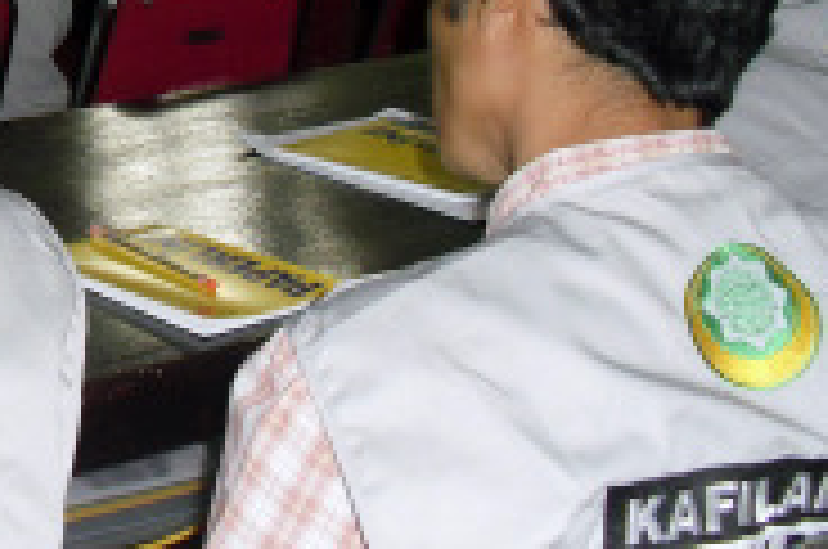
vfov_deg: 13.0
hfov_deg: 18.8
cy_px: -119
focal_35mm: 102
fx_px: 2342
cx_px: -198
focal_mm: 6.3
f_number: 3.1
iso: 200
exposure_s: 1/125
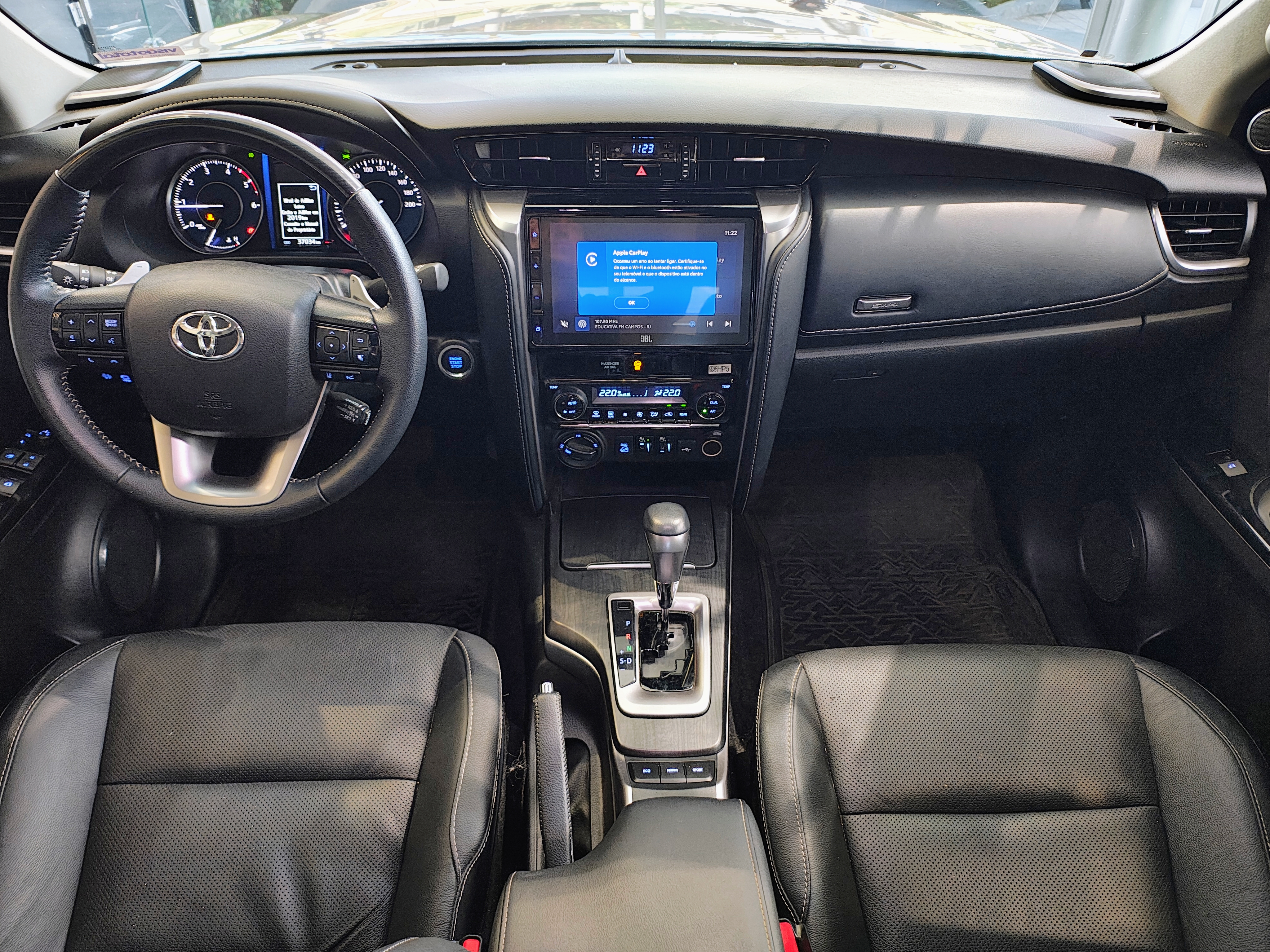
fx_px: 917
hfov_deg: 69.4
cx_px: 635
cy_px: 476
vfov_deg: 54.9
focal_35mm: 25
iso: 1425
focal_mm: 5.89
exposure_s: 1/30
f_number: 1.4
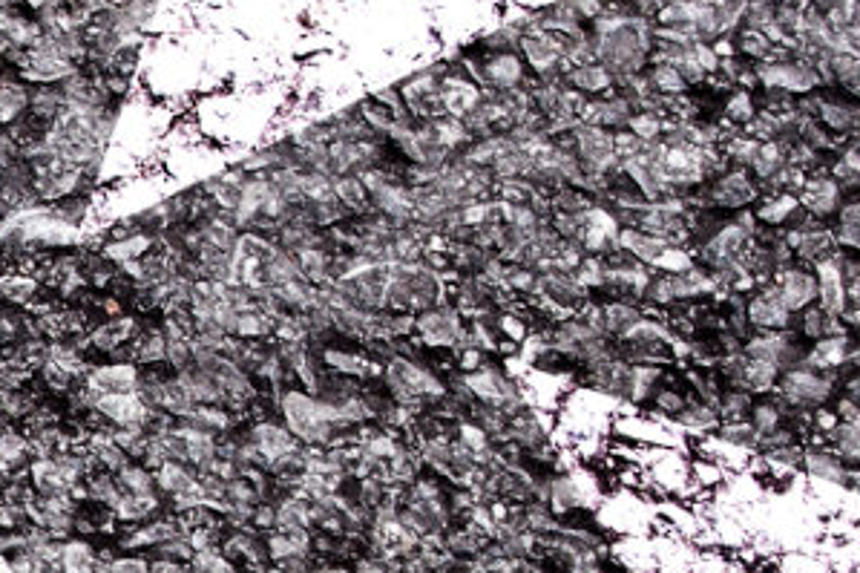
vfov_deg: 3.0
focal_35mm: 450
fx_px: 10744
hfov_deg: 4.6
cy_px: 573
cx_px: -403
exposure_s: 1/30
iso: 100
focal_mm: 70
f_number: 10
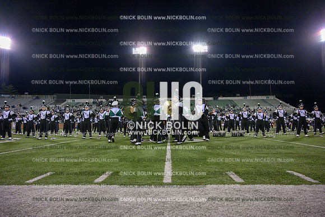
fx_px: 217
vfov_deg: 53.2
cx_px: 162
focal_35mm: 24
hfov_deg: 73.7
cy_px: 108
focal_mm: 24
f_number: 4
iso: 5000
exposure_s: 1/1000
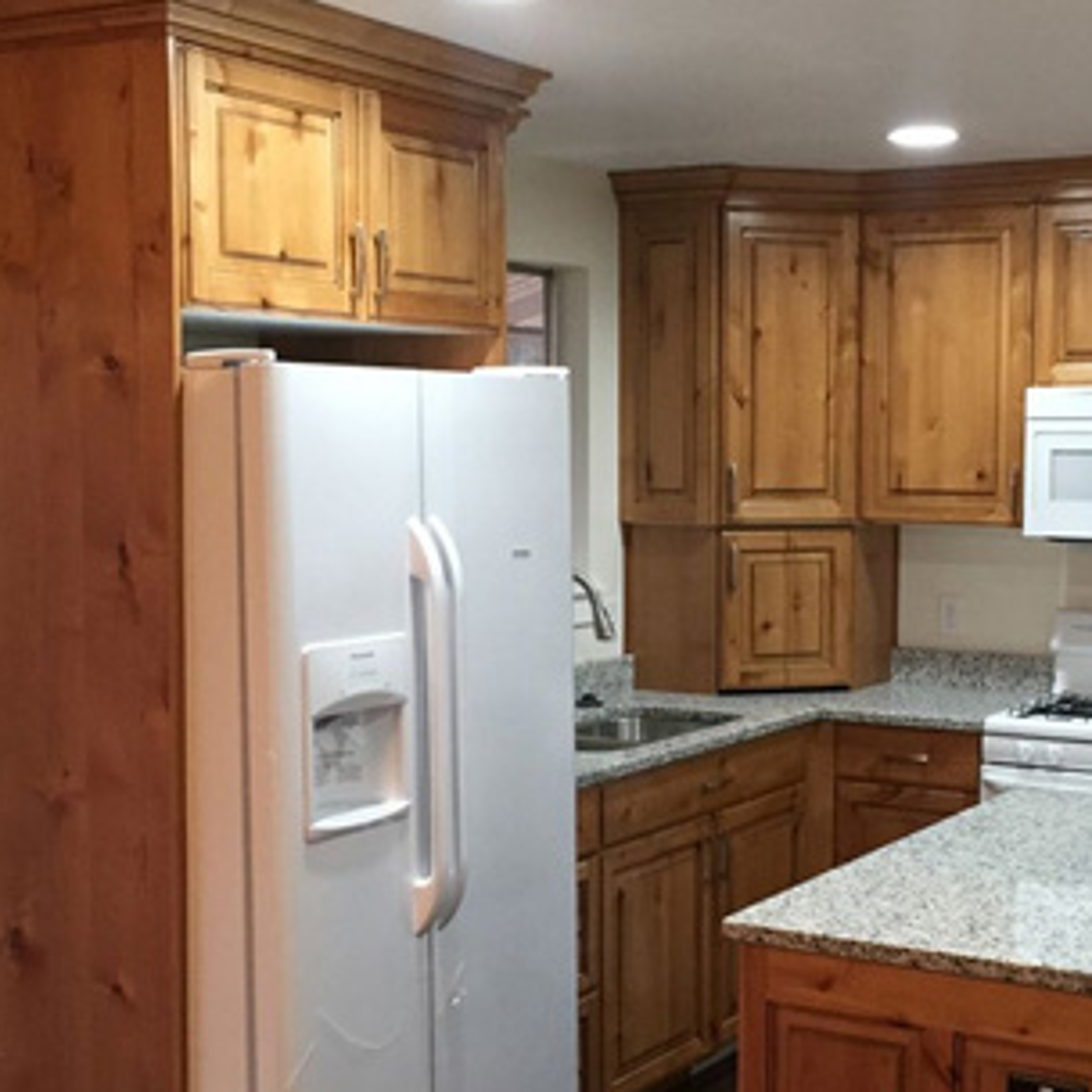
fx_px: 1927
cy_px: 611
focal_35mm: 54
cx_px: 697
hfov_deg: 31.5
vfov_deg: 31.6
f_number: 2.2
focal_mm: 4.15
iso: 160
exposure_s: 1/30
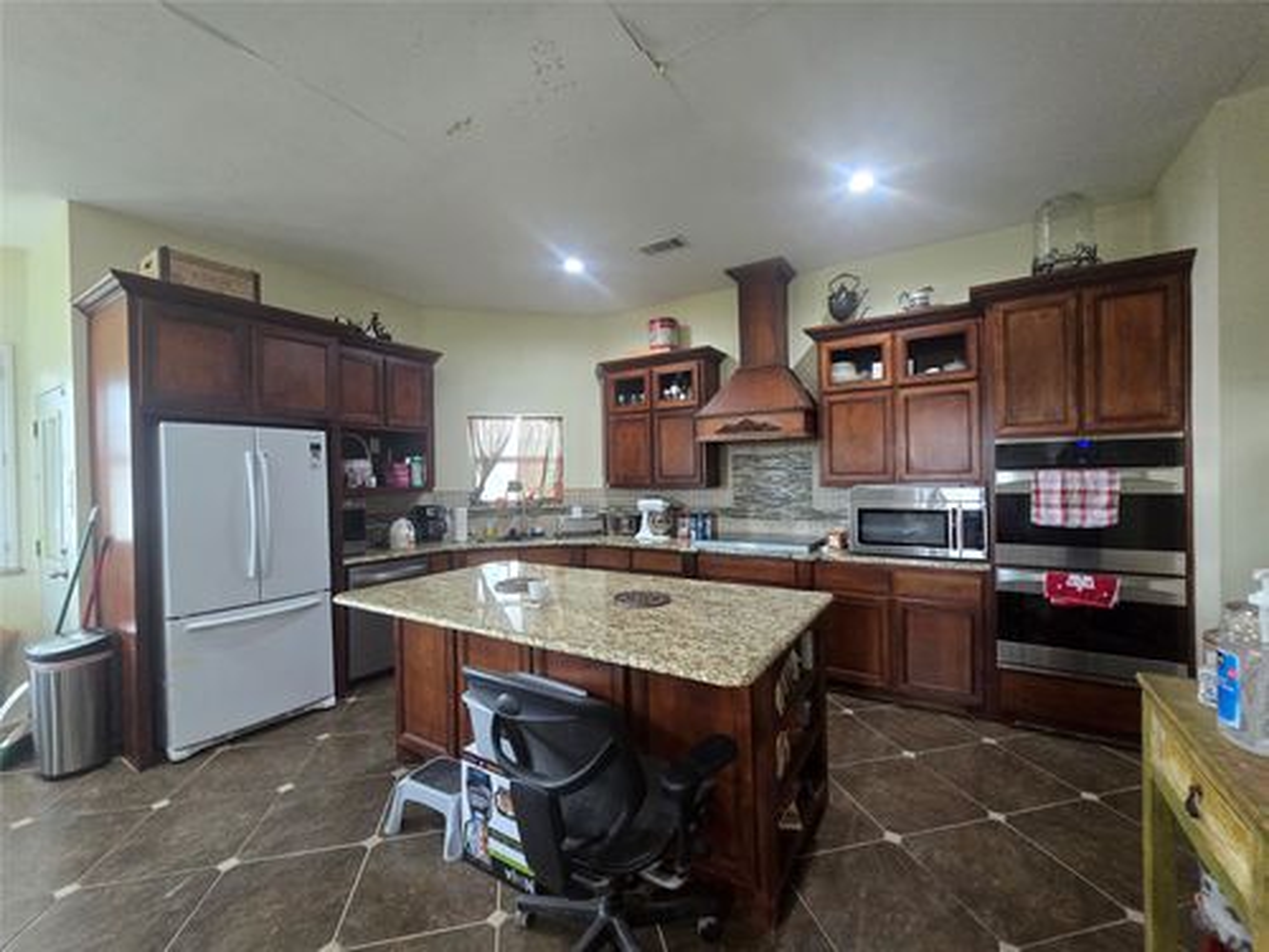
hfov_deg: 106.2
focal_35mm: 13
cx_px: 634
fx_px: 477
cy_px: 476
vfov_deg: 89.9
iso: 640
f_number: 2.2
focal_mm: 2.2
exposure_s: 1/60
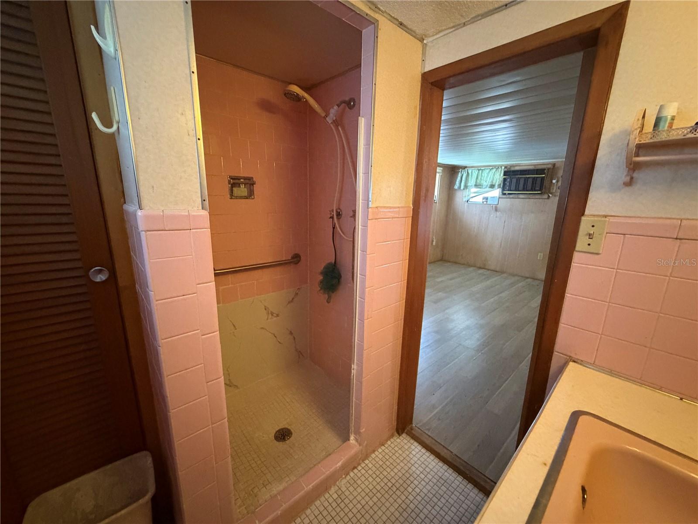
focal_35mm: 14
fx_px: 282
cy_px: 262
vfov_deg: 85.7
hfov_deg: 102.1
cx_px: 349
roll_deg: -0.7
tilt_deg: -12.6
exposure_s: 1/40
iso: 1000
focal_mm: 2.22
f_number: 2.2
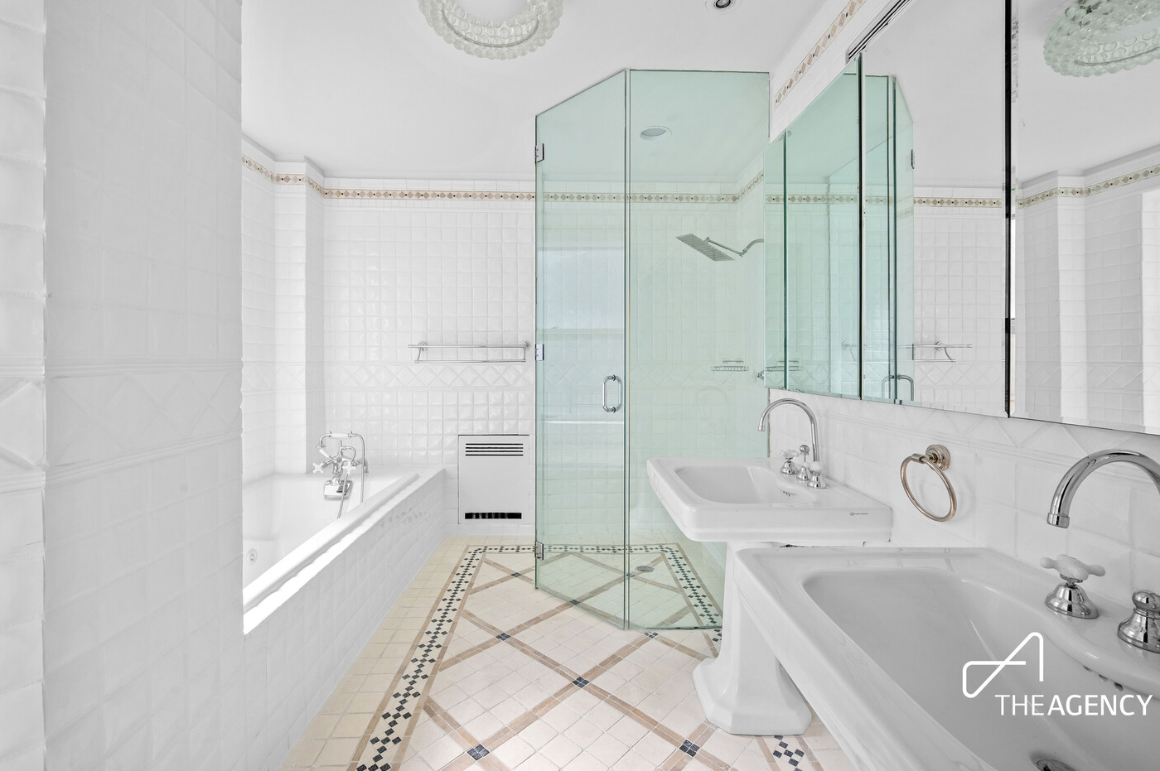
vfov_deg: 77.2
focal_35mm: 15
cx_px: 593
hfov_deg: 100.4
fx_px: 483
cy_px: 364
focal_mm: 14
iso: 500
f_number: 11
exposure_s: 1/40
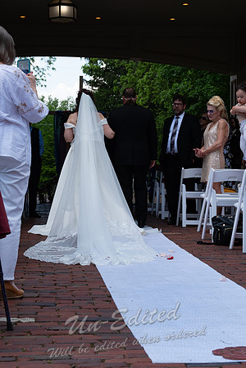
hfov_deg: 18.2
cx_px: 123
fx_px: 769
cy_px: 184
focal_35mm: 75
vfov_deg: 27.0
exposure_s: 1/200
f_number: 8
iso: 250
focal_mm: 50
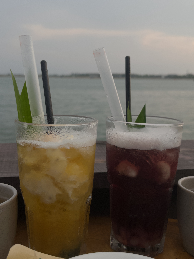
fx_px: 194
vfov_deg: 67.3
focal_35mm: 26
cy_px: 130
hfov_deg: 53.1
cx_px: 97
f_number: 1.6
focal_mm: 5.1
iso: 50
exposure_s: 1/605
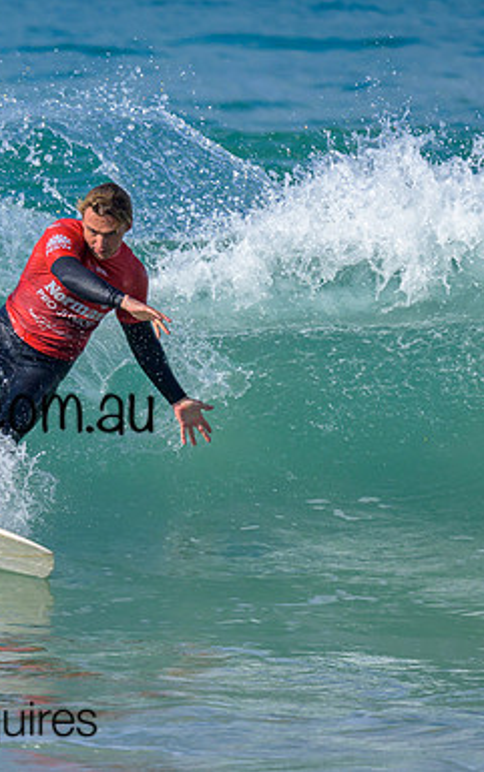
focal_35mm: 1687
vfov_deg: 1.2
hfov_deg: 0.8
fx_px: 35564
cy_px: 346
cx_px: -8
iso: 320
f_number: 6.3
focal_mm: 800
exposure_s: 1/2000
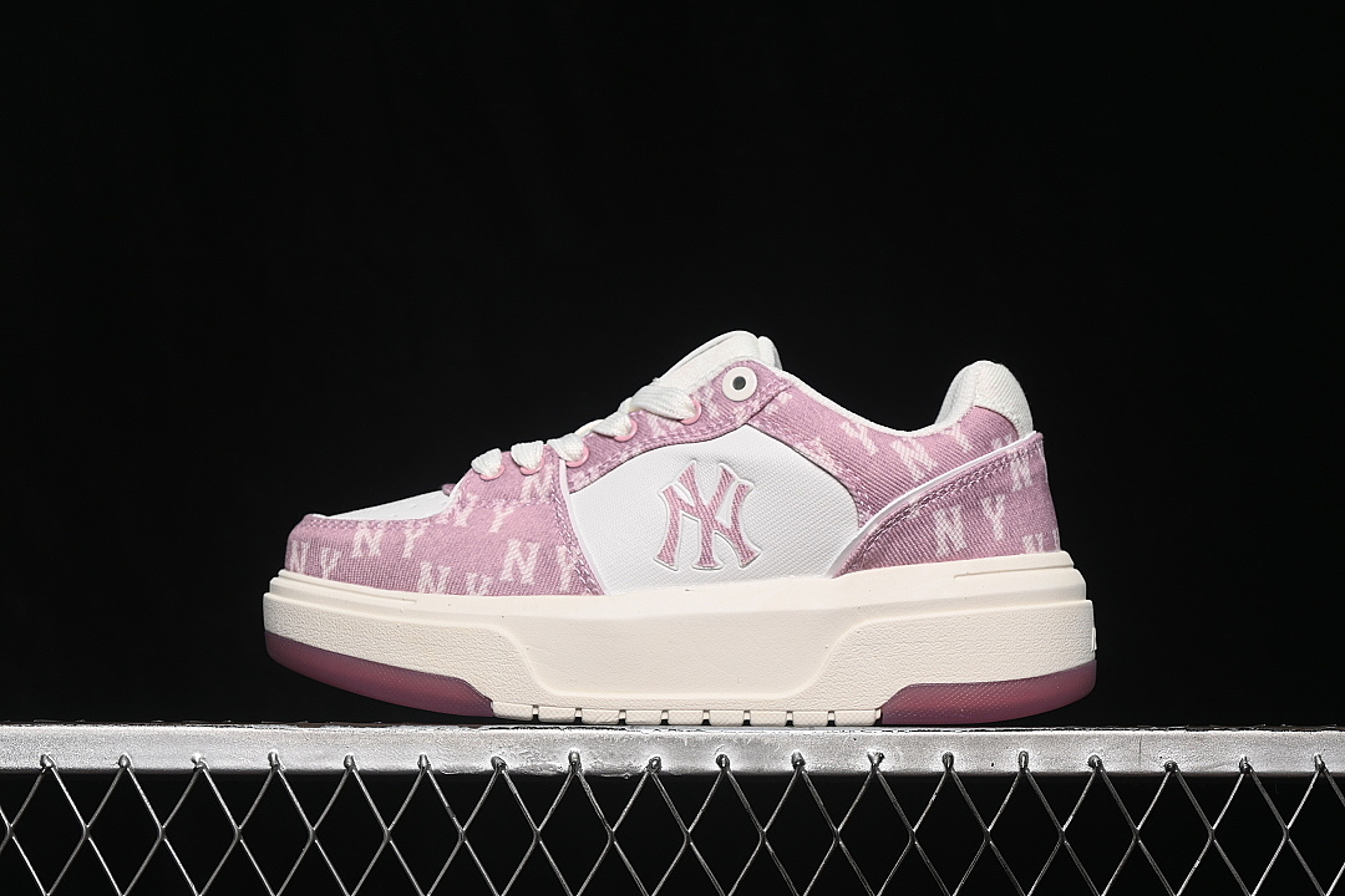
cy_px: 448
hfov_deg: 27.0
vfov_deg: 18.2
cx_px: 672
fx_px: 2802
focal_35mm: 75
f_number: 6.3
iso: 160
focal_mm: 50
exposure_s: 1/60
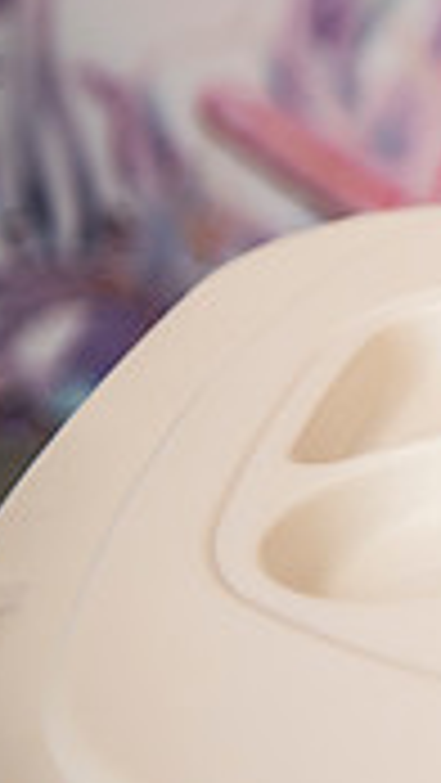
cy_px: 101
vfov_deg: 10.9
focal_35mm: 196
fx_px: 4071
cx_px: 1274
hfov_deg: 5.8
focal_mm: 56
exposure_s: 1/160
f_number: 2.8
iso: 250
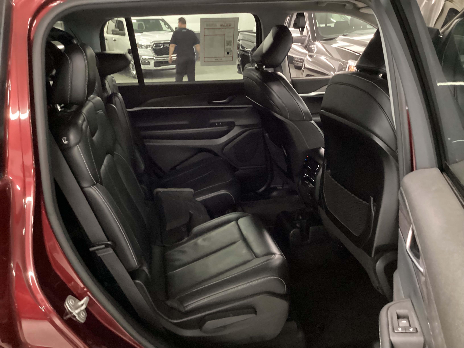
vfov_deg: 45.4
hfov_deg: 58.4
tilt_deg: -23.7
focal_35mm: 31
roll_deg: +2.1
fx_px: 416
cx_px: 232
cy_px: 174
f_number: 2.4
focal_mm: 3.3
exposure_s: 1/15
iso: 640
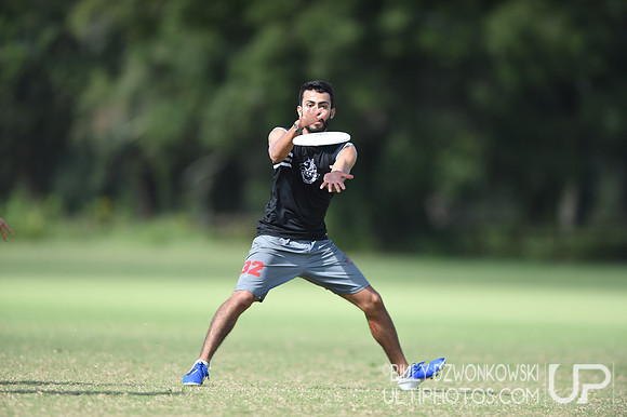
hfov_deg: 5.2
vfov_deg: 3.4
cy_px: 208
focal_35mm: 400
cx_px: 314
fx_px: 6962
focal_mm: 400
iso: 200
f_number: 2.8
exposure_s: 1/1600
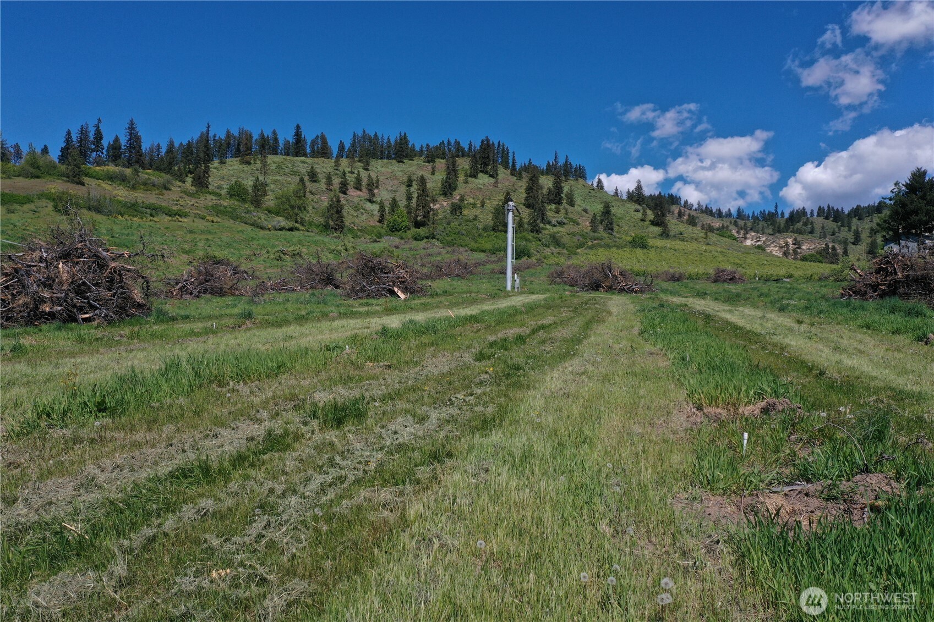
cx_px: 467
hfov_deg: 65.5
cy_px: 311
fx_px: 726
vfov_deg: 46.4
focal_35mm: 28
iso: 100
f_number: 6.3
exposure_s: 1/640
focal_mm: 10.26
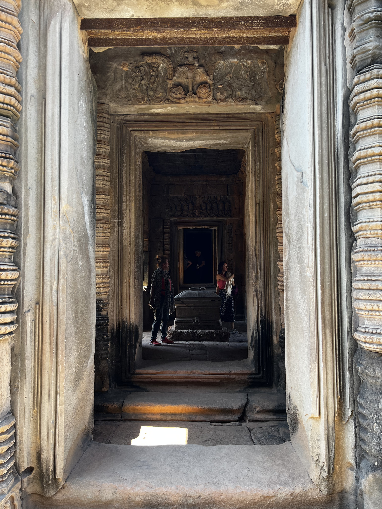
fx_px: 383
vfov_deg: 67.3
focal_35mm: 26
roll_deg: +0.1
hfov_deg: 53.1
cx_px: 191
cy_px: 254
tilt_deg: +3.0
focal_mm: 5.7
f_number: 1.5
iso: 50
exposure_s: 1/171
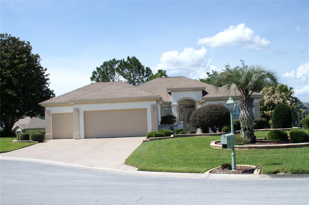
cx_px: 154
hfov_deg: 49.6
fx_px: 334
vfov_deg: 34.1
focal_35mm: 39
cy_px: 102
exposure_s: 1/1600
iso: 400
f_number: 5.6
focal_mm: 26
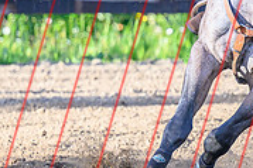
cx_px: 344
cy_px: -33
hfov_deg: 3.0
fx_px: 4845
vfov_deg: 2.0
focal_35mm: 690
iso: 1100
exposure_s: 1/2500
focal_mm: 125
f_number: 2.8
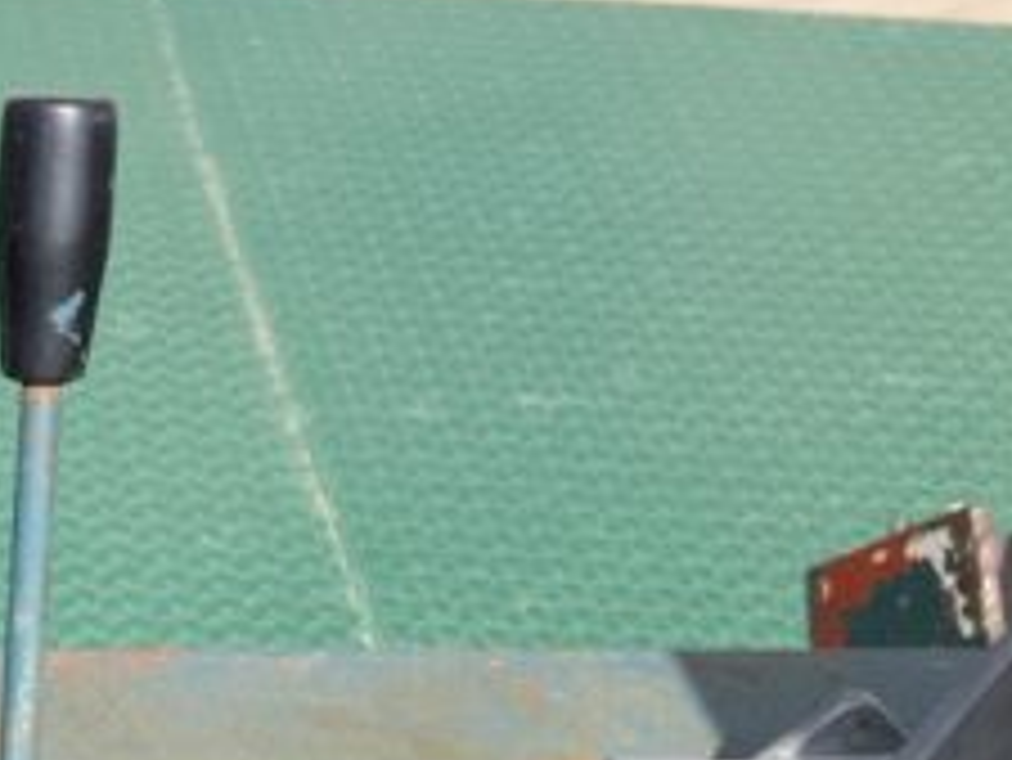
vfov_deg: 10.9
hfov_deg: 14.1
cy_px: 1088
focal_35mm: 132
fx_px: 3861
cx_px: -445
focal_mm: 3
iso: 16
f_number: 1.8
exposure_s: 1/1055
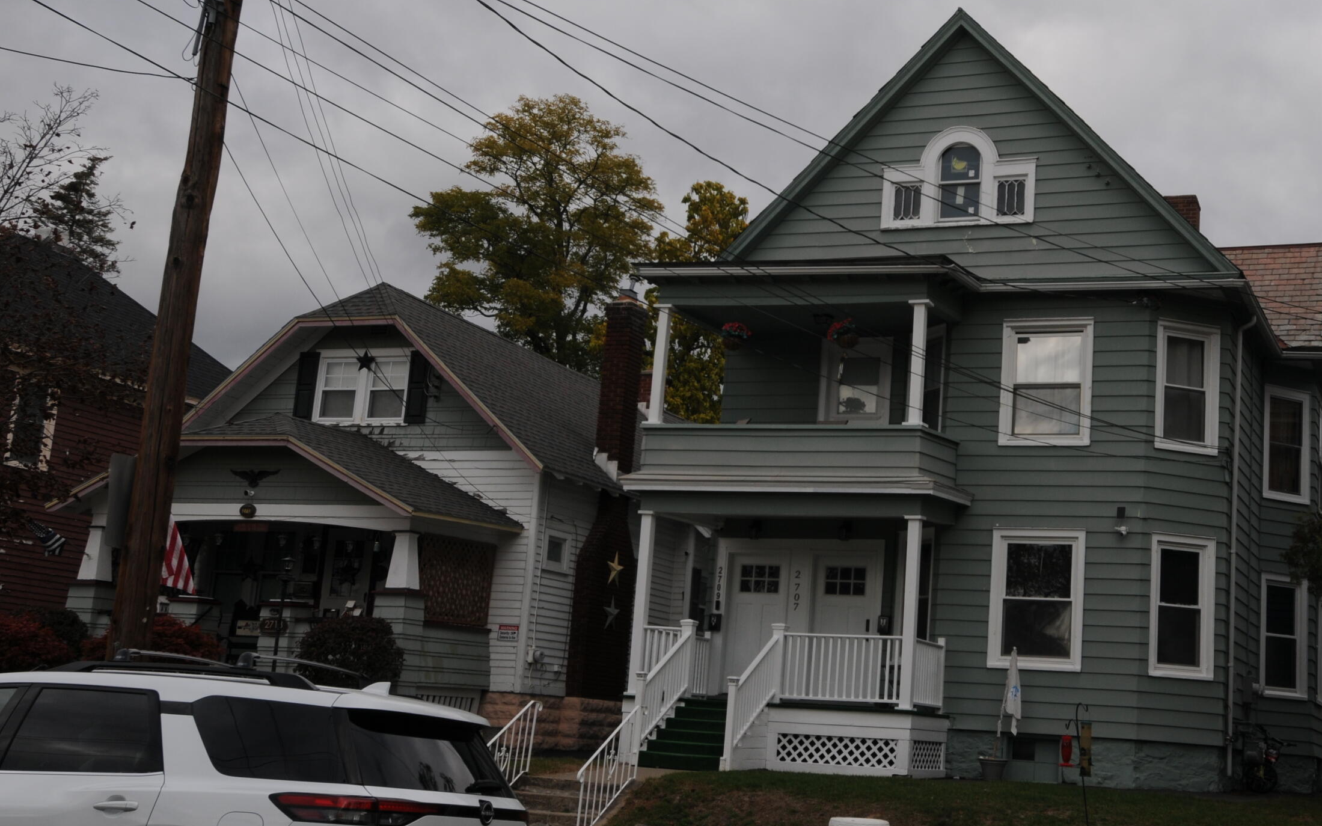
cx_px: 844
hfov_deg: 40.0
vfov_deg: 25.8
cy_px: 388
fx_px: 1801
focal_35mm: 50
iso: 200
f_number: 9
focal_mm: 24
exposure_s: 1/320
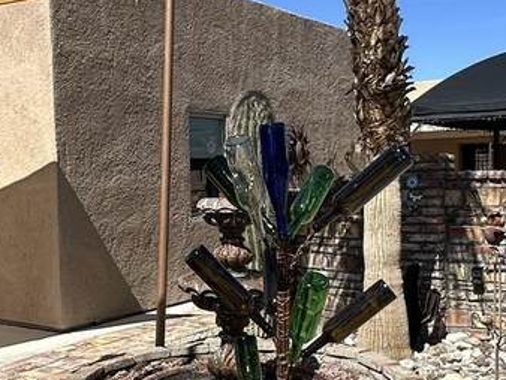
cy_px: 211
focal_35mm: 53
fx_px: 775
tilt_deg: -1.2
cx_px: 193
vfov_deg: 27.5
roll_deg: +0.8
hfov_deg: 36.0
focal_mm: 2.22
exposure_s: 1/1949
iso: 50
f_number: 2.2
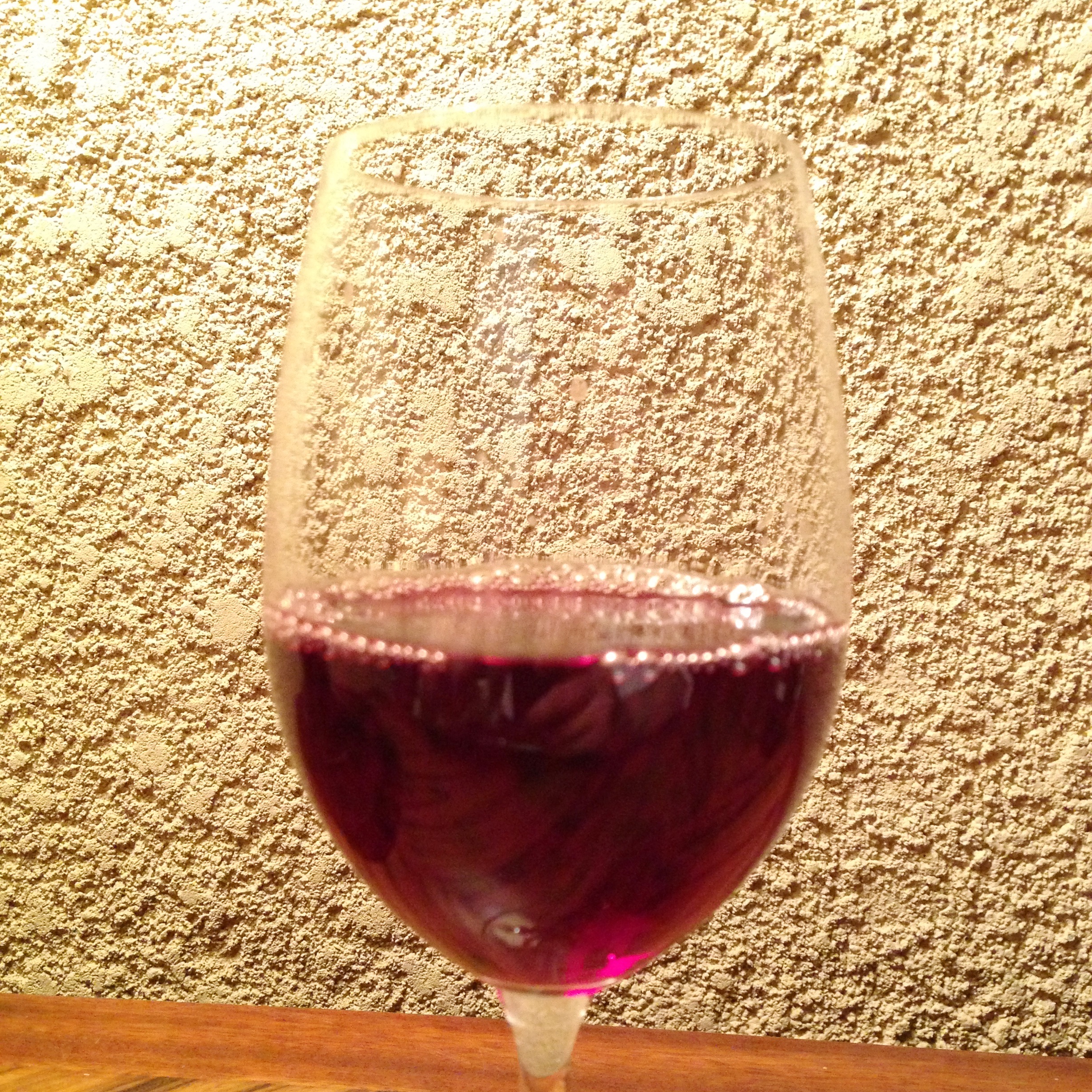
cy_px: 571
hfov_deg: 42.8
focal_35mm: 39
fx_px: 1392
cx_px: 545
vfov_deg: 42.8
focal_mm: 4.13
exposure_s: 1/15
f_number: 2.4
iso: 400
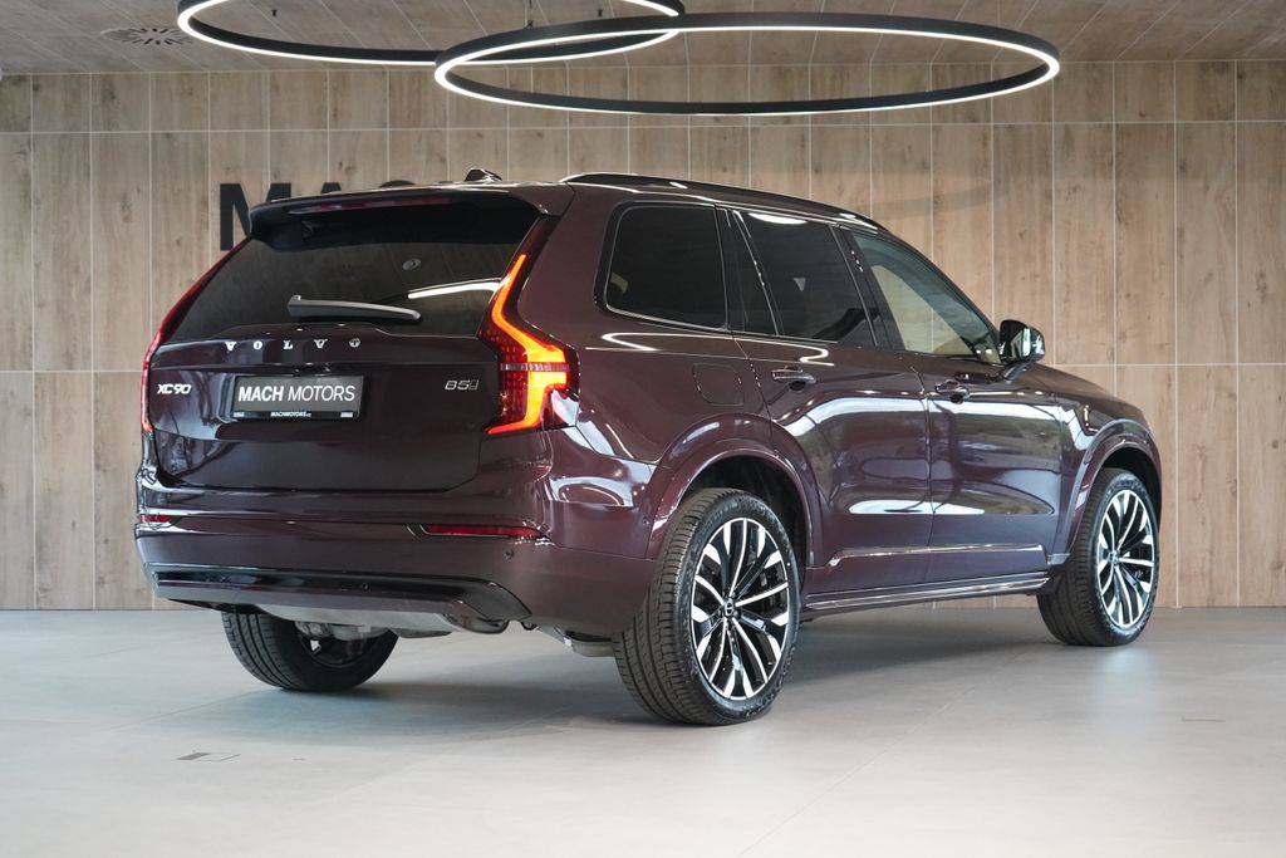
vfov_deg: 21.2
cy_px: 429
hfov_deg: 31.4
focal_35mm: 64
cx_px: 643
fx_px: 2286
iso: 8000
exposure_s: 1/160
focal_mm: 64
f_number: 5.6
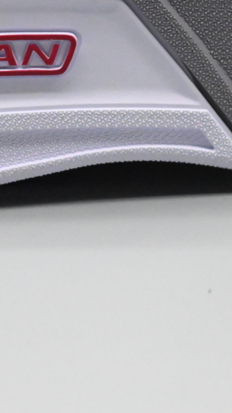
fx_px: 1323
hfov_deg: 10.0
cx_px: 167
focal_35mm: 121
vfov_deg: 17.5
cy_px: 46
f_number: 5.6
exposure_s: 1/5000
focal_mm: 41
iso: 11400
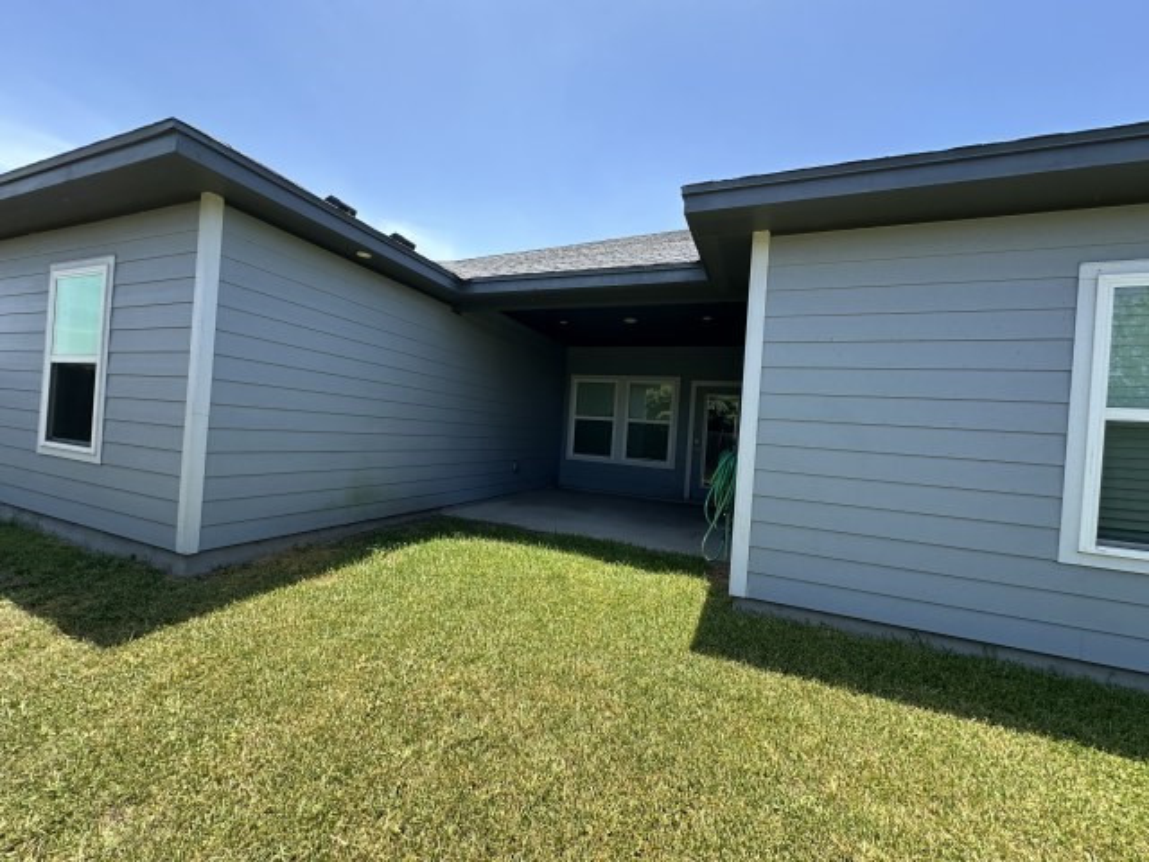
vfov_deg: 85.7
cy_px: 431
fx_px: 465
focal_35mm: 14
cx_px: 574
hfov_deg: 102.1
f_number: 2.2
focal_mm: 2.22
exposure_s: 1/416
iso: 40
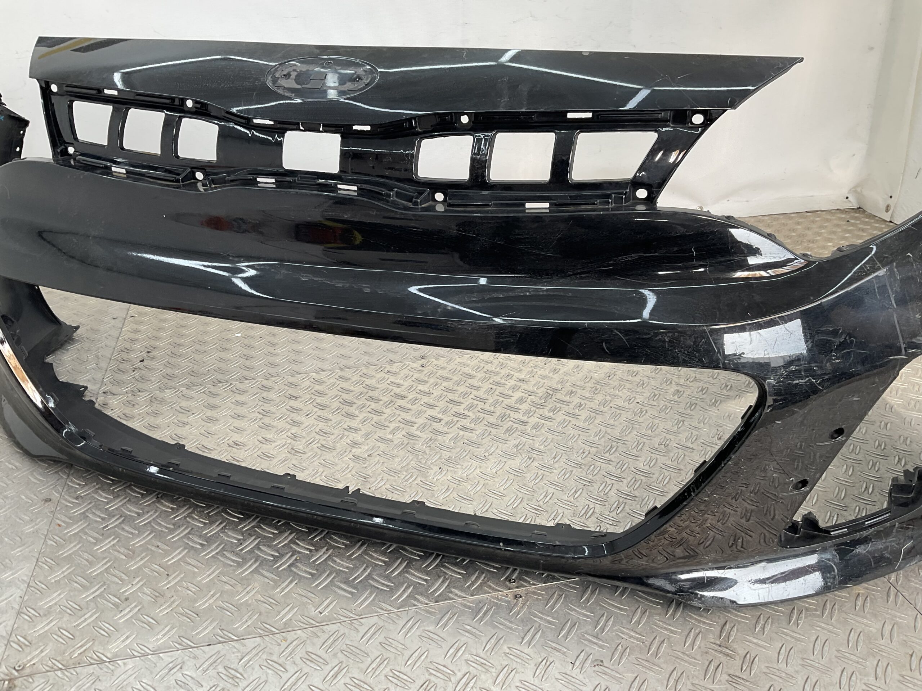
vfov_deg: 48.2
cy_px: 346
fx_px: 772
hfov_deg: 61.7
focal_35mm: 29
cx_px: 461
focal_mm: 3
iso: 20
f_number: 1.8
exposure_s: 1/120
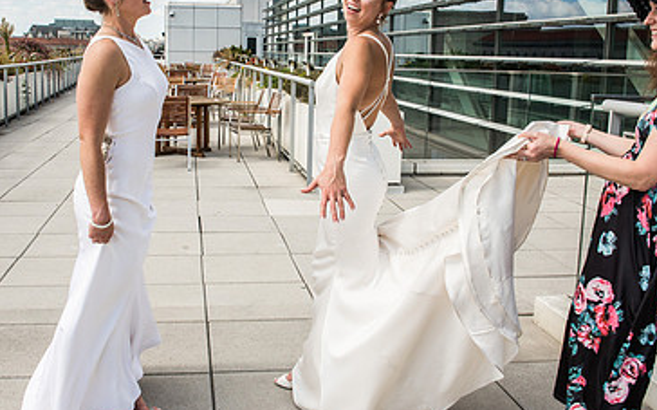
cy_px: 163
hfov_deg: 50.2
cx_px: 276
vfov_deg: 32.6
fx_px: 698
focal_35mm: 39
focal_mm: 24
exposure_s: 1/1250
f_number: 7.1
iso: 200
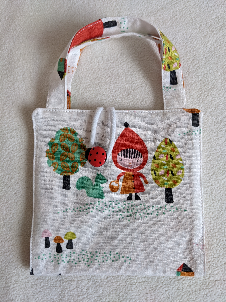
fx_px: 235
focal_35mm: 27
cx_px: 113
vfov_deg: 65.3
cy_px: 151
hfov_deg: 51.4
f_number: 1.73
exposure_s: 1/40
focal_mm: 4.38
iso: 65
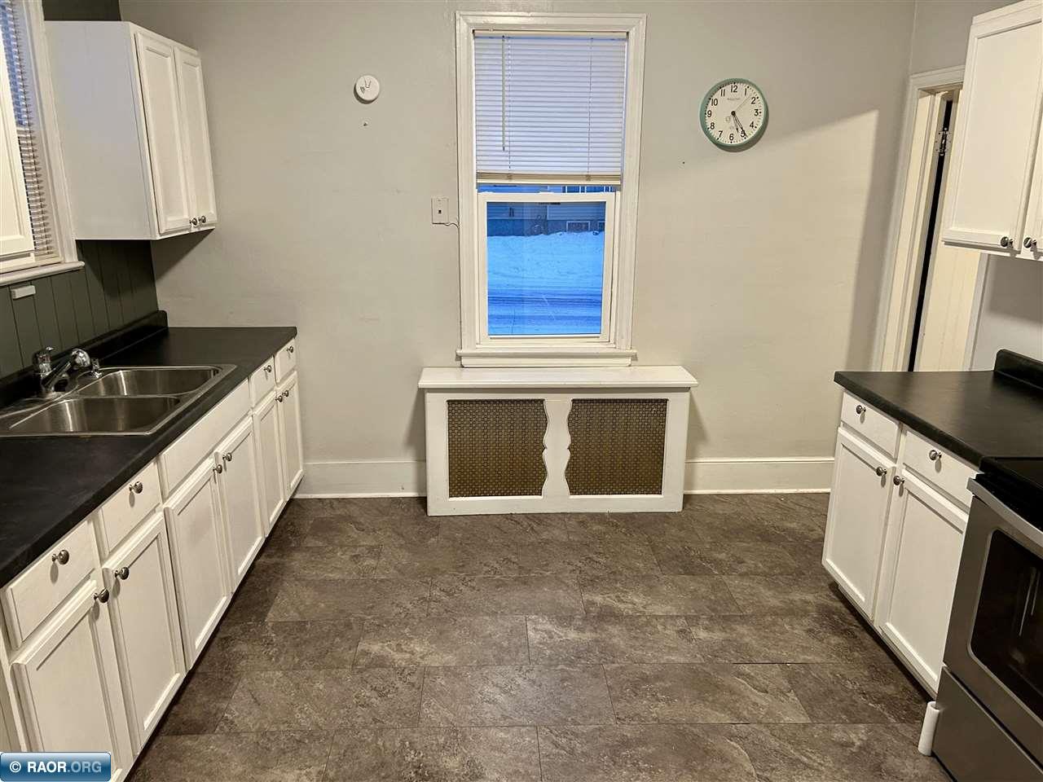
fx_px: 783
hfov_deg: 67.3
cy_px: 391
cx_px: 522
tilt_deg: -15.2
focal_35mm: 26
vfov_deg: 53.1
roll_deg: -0.2
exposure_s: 1/60
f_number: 1.5
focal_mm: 5.7
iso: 200
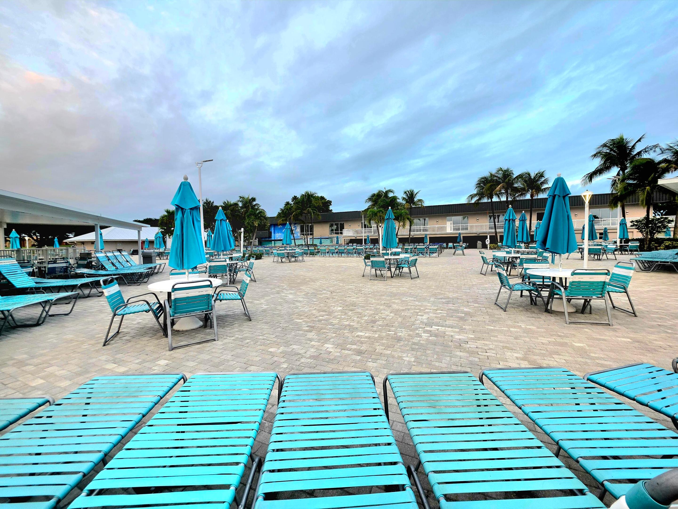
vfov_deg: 89.9
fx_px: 255
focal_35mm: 13
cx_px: 339
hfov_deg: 106.2
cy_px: 254
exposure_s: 1/120
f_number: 1.9
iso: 32
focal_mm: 2.2
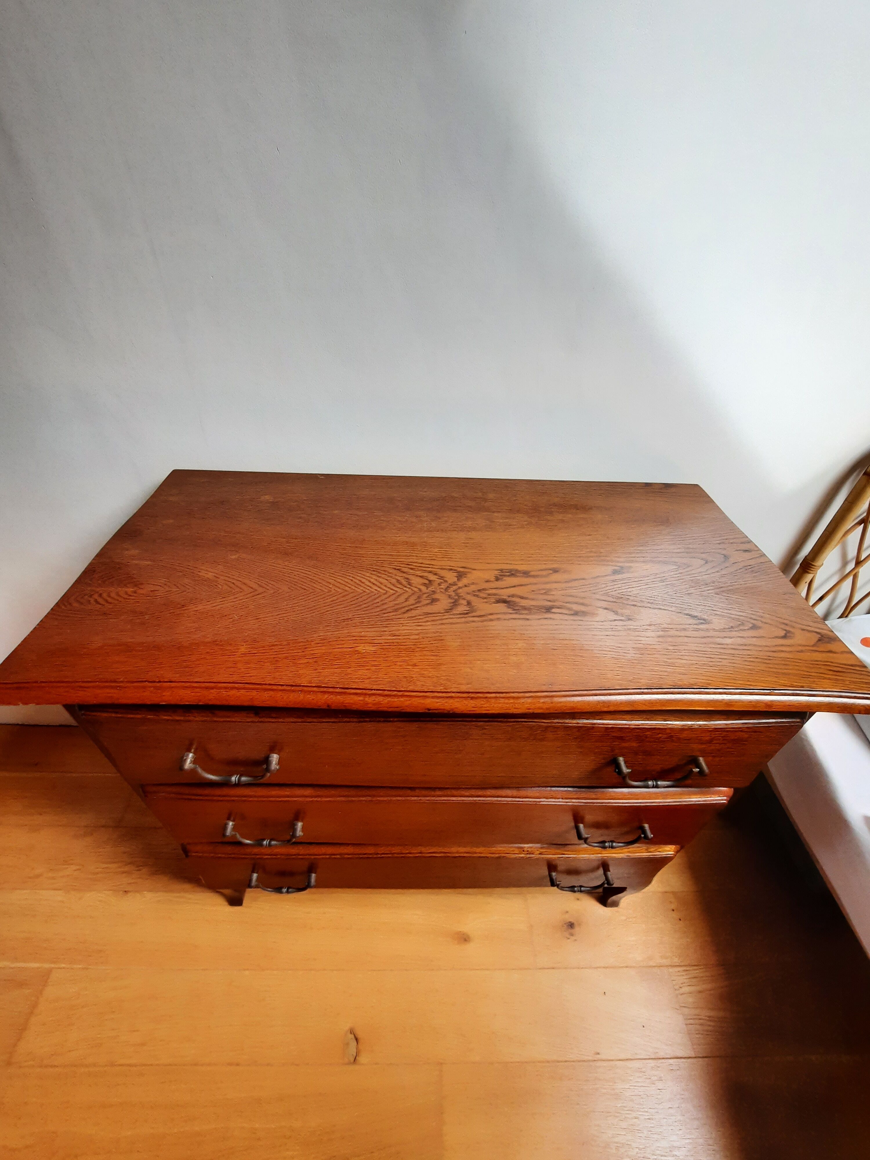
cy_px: 580
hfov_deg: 89.9
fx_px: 436
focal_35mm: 13
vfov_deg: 106.2
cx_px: 435
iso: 80
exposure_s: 1/100
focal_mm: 1.74
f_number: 2.2
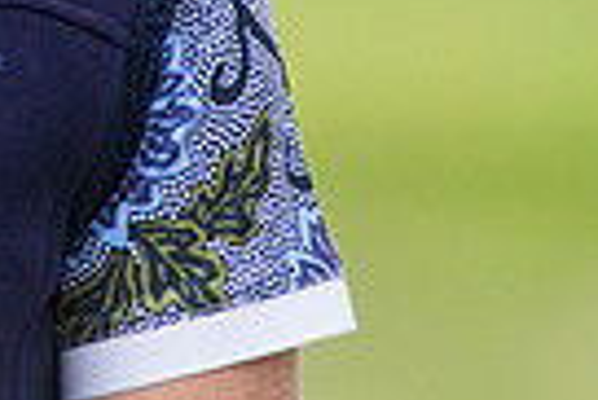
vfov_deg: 0.7
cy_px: -437
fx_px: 31894
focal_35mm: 1918
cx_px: -532
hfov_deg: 1.1
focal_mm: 300
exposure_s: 1/3200
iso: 800
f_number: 5
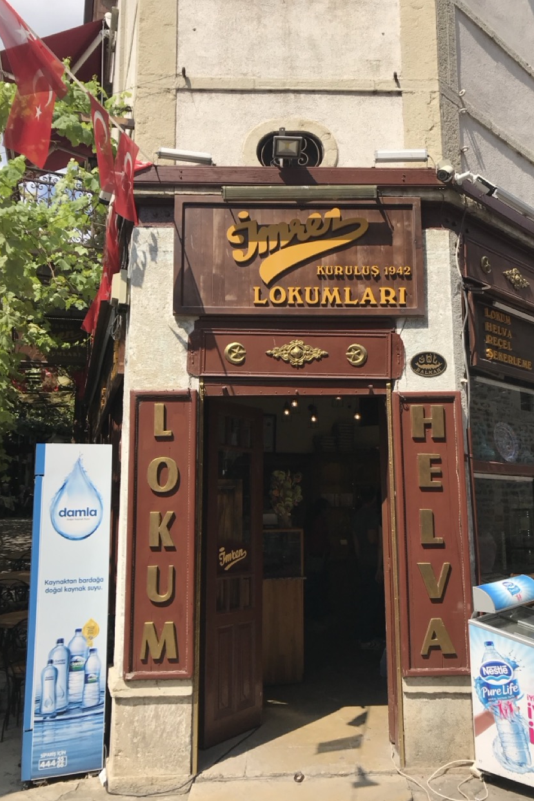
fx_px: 668
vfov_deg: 61.9
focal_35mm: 30
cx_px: 297
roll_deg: +0.1
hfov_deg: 43.5
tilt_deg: +11.0
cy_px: 407
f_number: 1.8
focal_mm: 3.99
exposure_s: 1/2283
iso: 20
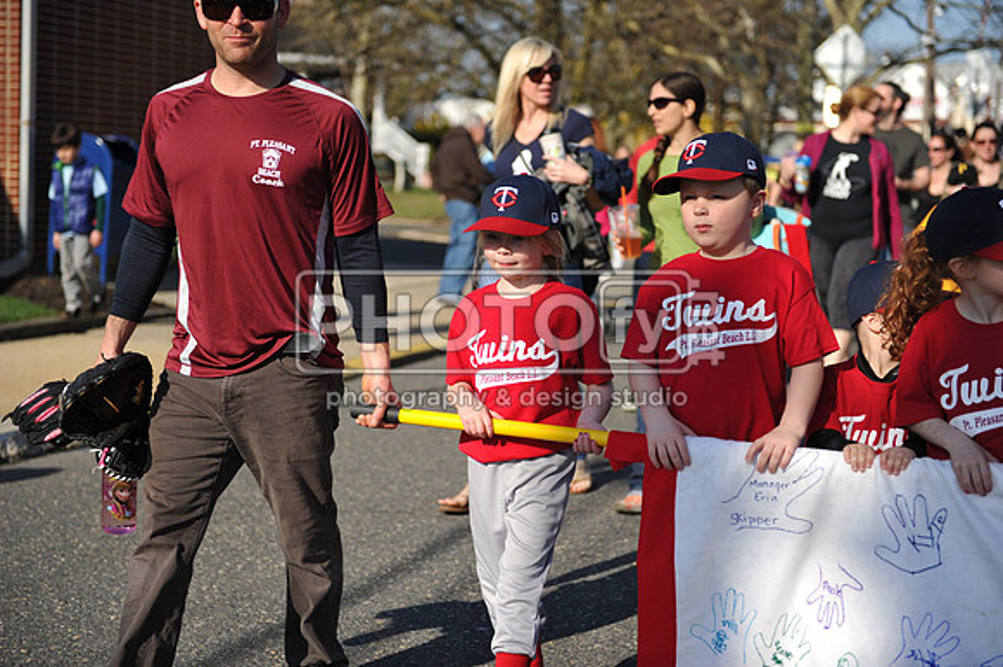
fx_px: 1726
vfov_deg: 21.9
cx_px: 502
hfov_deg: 32.4
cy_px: 334
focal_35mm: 62
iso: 400
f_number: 2.8
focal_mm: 62
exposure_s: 1/5000
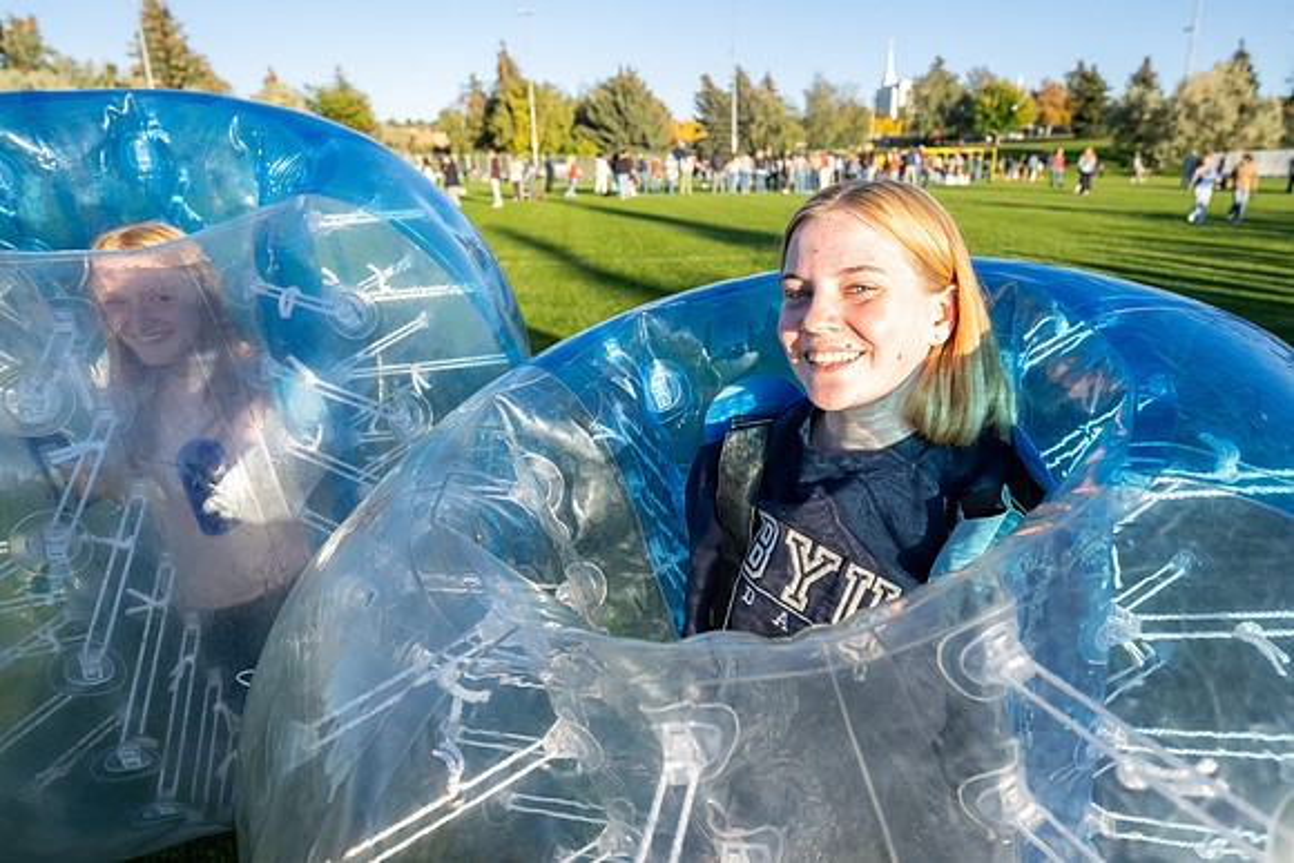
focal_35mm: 22
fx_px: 774
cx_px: 712
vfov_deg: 58.3
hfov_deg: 79.6
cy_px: 416
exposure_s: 1/2000
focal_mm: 19.5
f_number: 4
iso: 500
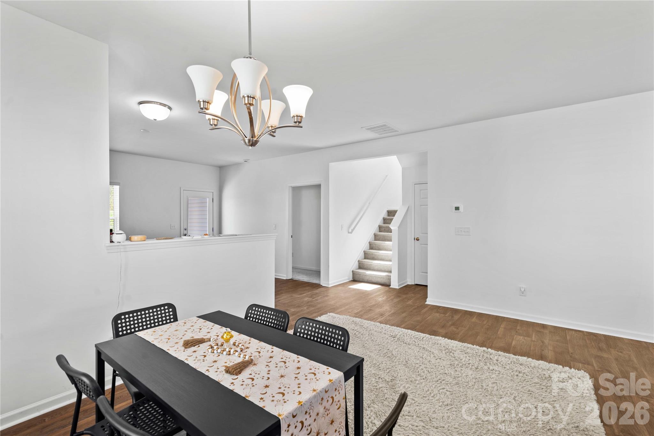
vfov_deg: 73.7
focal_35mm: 16
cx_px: 327
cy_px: 218
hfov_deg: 96.7
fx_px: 291
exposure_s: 1/3
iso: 100
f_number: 8
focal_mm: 16
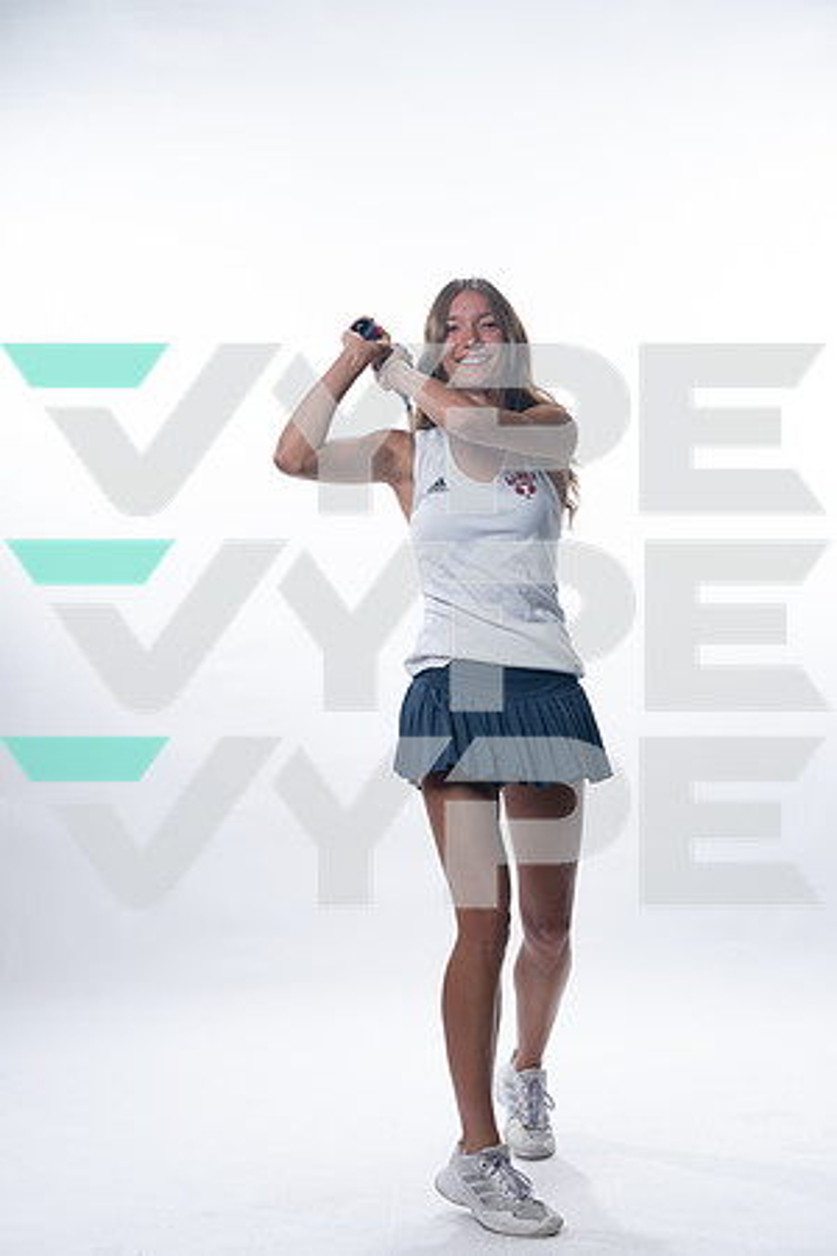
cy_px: 628
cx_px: 418
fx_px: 2790
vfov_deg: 25.4
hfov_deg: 17.1
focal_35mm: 80
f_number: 5.6
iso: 200
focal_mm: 80
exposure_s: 1/250
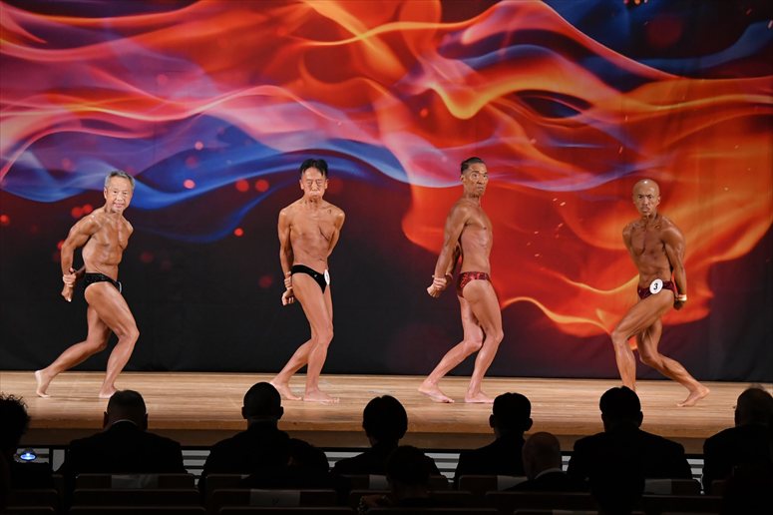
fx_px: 2962
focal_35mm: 138
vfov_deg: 9.9
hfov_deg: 14.9
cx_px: 386
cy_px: 258
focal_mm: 92
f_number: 5.6
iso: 3200
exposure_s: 1/400
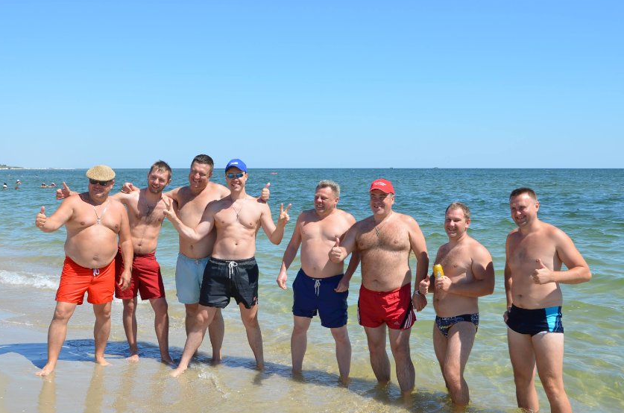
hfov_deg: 45.5
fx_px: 744
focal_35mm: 43
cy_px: 212
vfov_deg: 31.0
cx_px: 317
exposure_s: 1/250
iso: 110
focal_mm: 24
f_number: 8
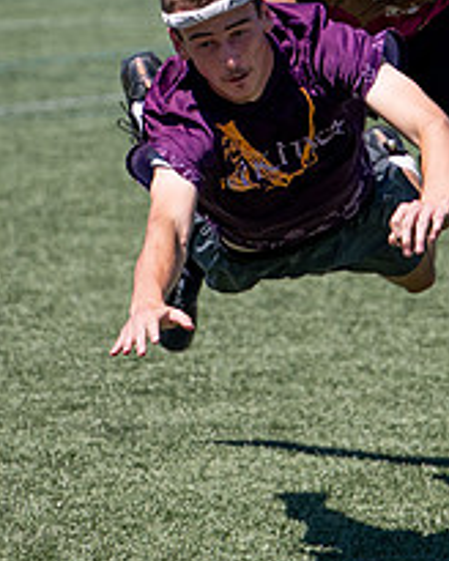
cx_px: 365
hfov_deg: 2.5
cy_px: -210
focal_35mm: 623
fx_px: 10349
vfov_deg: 3.1
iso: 64
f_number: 2.8
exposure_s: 1/2500
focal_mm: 104
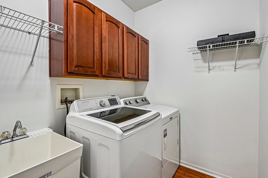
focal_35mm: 16
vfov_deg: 73.7
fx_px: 119
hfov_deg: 96.7
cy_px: 89
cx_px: 134
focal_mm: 16
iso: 400
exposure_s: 1/2.5
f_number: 13
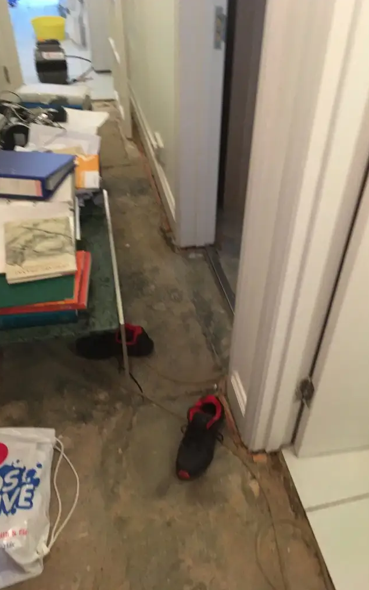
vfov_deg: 61.2
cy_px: 295
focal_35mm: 31
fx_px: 498
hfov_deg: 40.5
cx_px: 219
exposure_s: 1/25
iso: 200
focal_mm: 4.15
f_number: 2.2
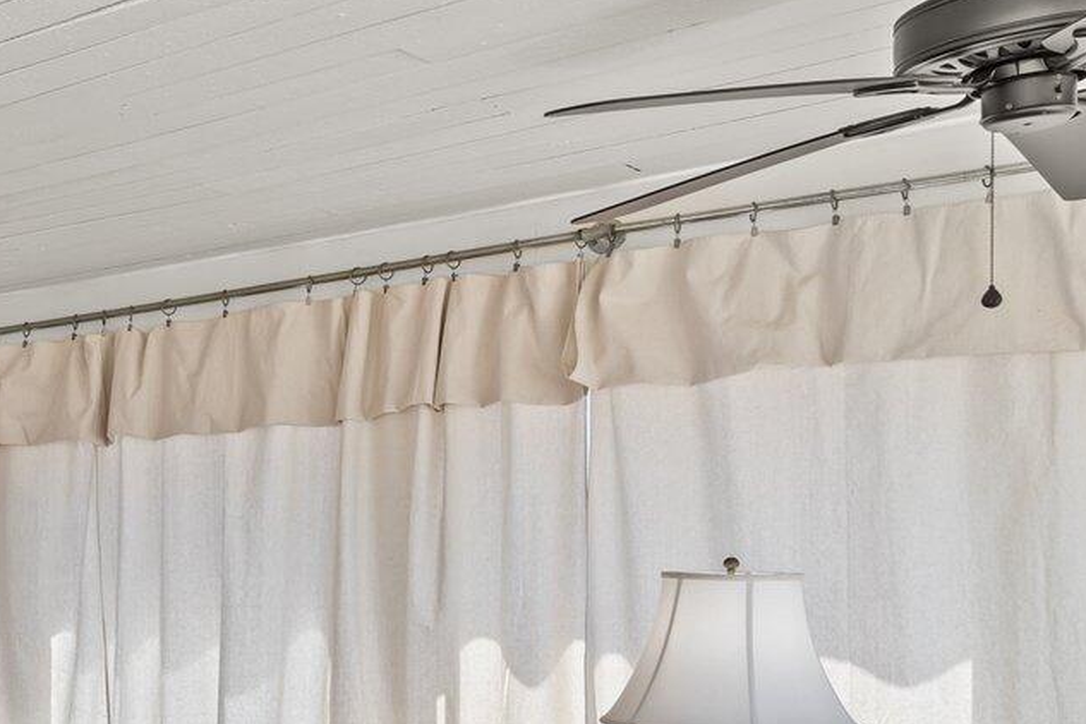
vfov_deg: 23.9
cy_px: 667
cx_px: -431
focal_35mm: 55
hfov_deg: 27.9
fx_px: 1659
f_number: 7.1
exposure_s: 1/5
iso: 250
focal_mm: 17
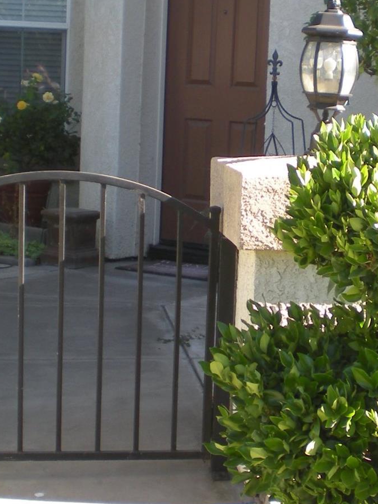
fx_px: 1237
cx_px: 264
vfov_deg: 23.0
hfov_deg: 17.3
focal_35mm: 85
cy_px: 278
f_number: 3.1
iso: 64
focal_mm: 6.3
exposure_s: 1/177
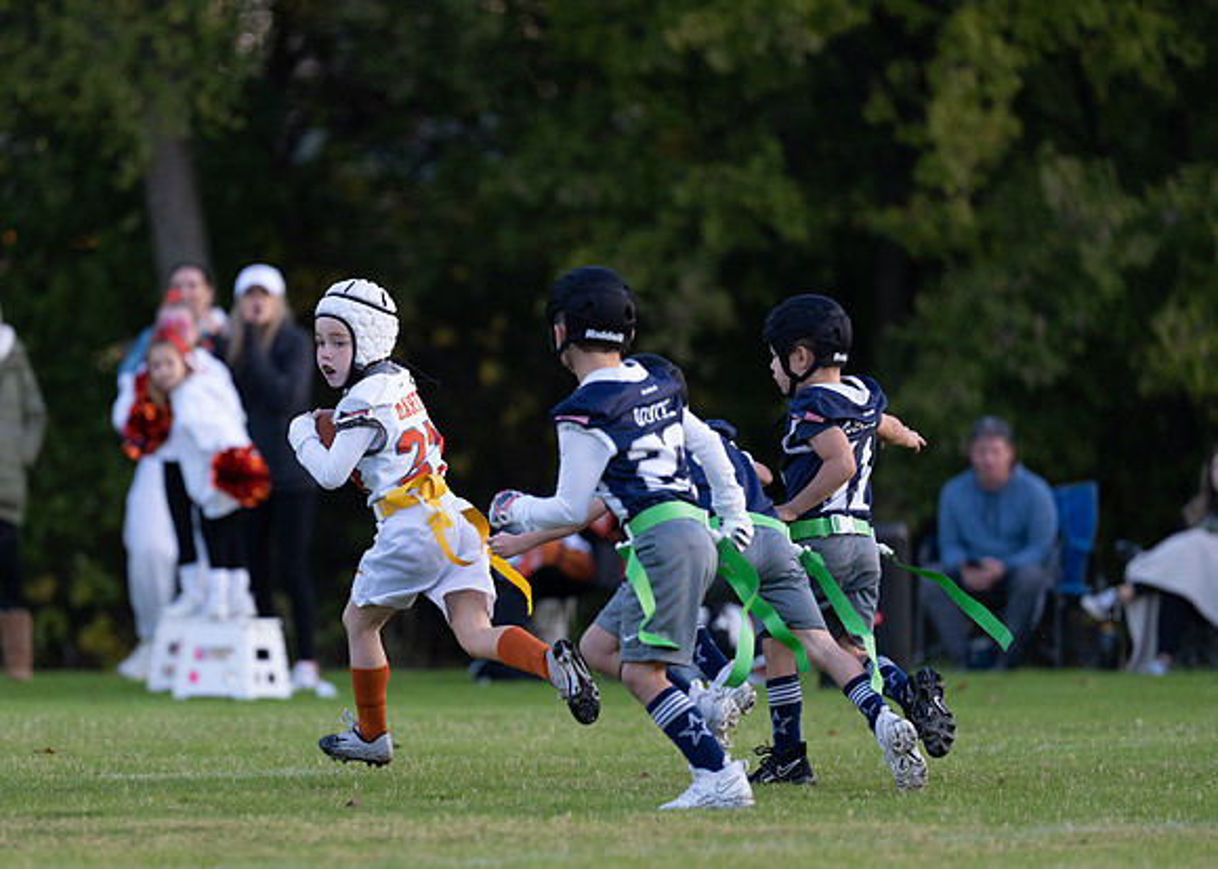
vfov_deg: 5.2
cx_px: 401
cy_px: 495
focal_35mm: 275
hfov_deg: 7.3
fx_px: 9503
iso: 800
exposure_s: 1/1000
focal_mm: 200
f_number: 2.8
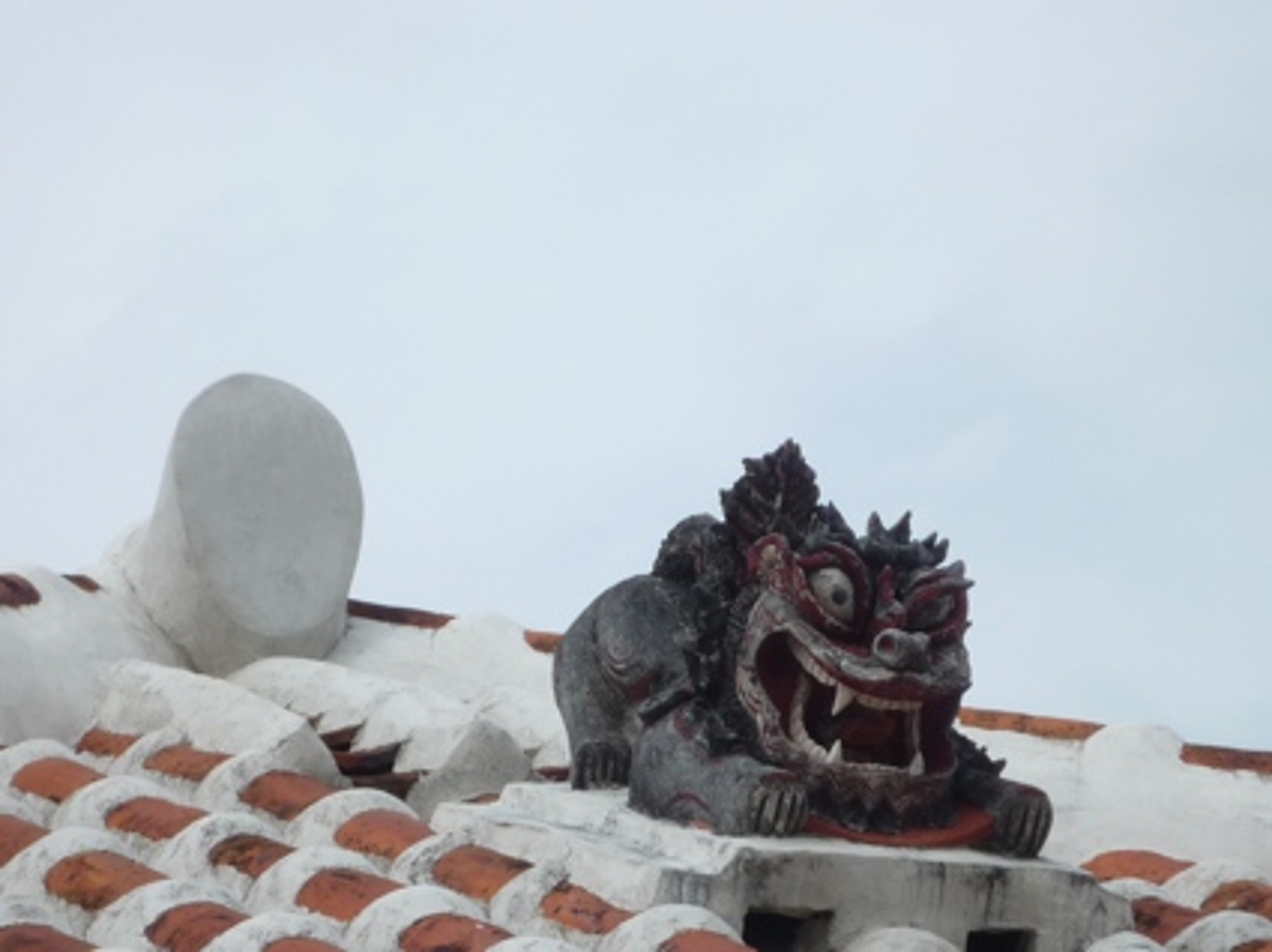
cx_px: 636
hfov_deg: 8.8
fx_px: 8261
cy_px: 476
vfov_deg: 6.6
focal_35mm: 225
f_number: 5.9
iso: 100
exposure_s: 1/500
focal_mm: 22
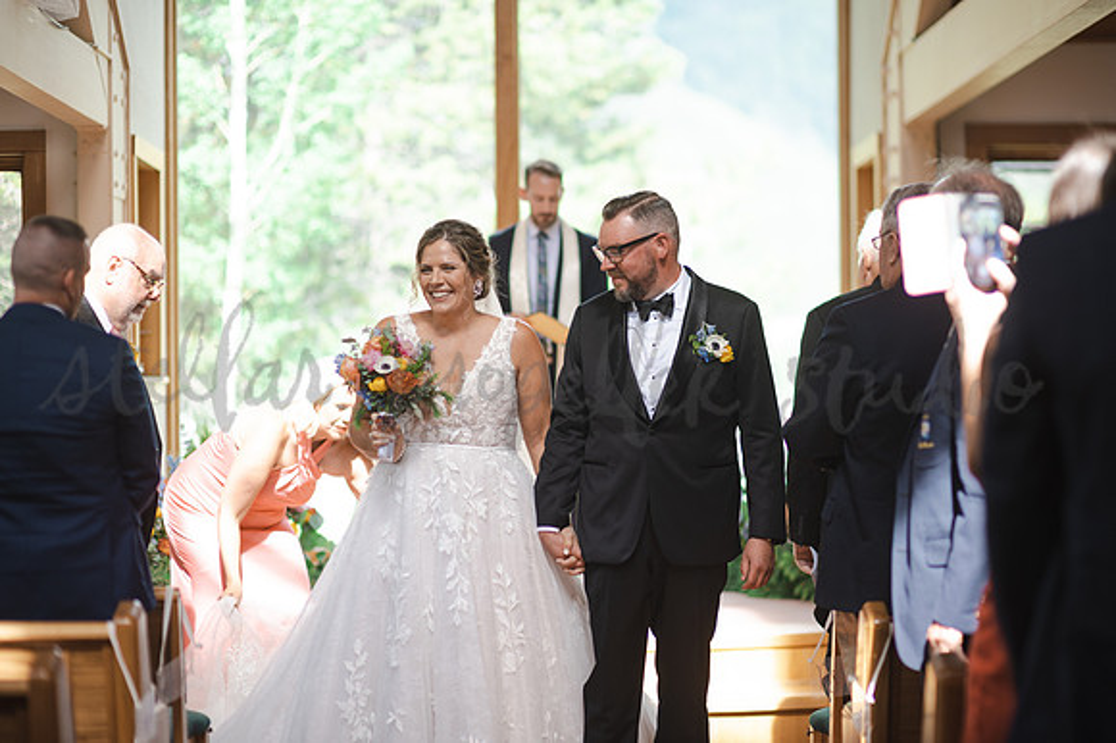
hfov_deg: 23.9
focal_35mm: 85
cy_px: 372
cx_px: 558
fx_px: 2633
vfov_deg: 16.1
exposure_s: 1/500
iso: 250
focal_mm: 85
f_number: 1.8
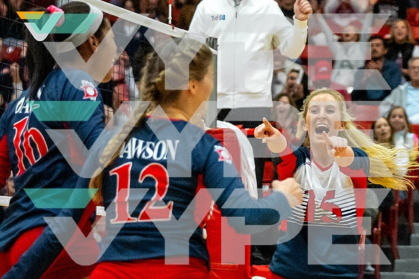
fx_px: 2746
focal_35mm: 236
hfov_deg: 8.7
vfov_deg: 5.8
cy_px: 250
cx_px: 393
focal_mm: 77
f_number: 2.8
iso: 2000
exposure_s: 1/1600
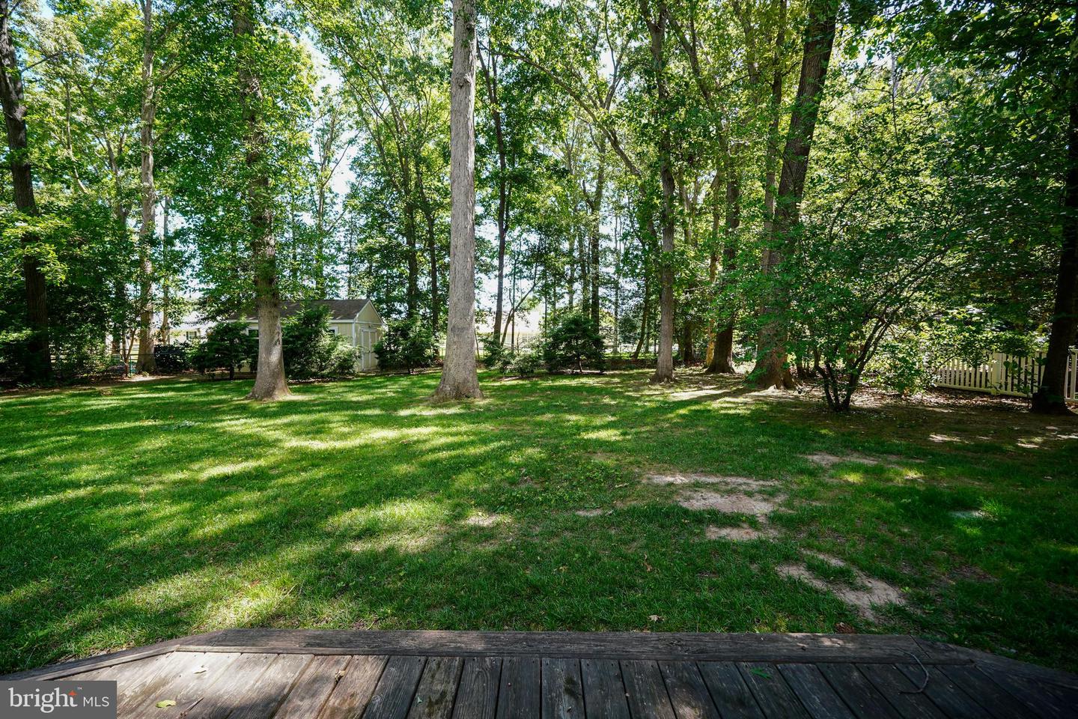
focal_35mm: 15
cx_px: 539
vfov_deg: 77.3
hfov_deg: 100.4
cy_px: 360
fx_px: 449
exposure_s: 1/50
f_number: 4
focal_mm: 10
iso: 100
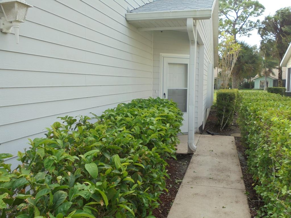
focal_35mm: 34
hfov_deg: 54.0
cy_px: 109
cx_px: 146
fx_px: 286
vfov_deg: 41.8
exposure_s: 1/320
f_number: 4
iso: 100
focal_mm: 6.1
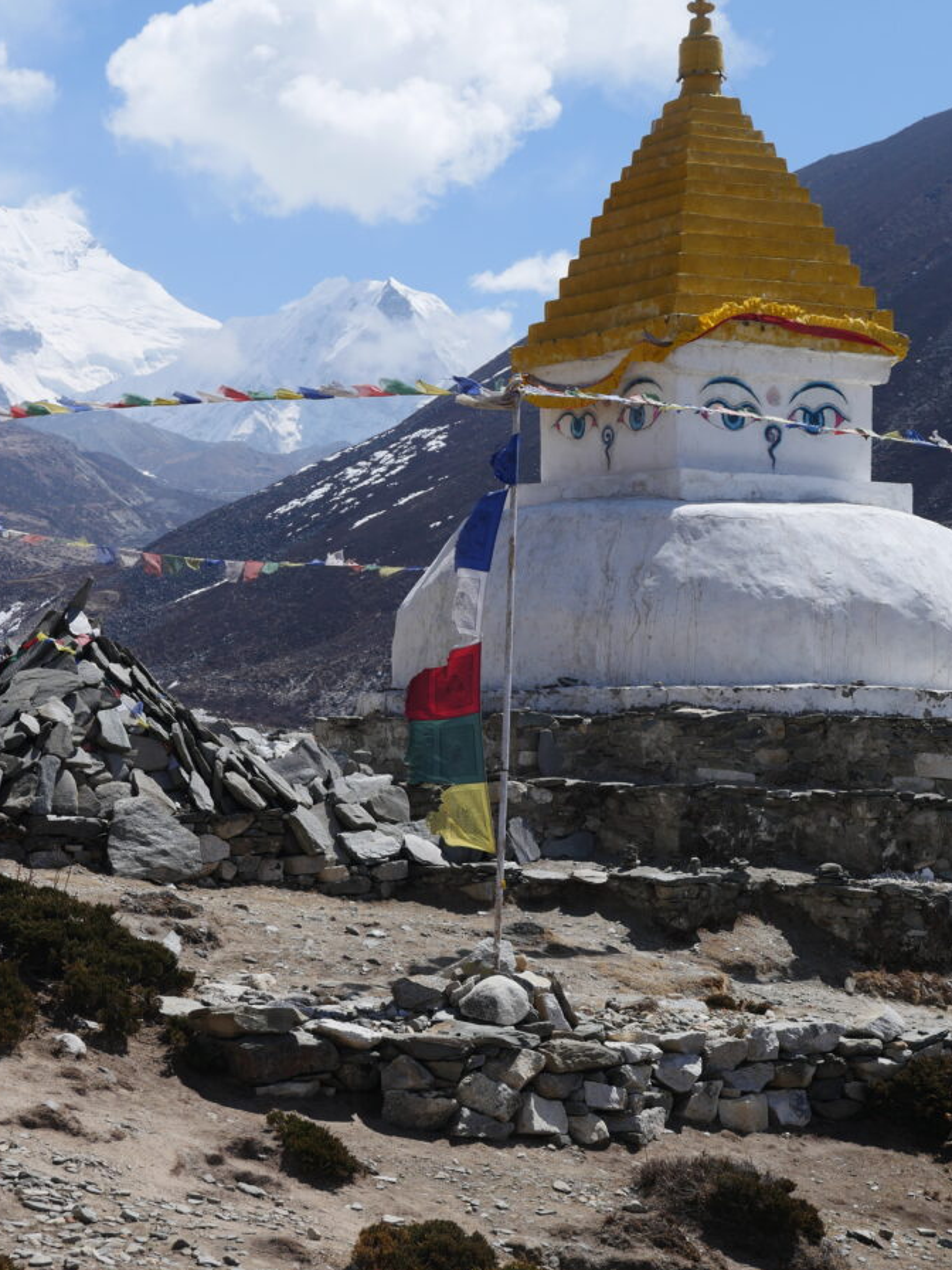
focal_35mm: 80
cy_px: 577
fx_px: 2934
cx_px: 506
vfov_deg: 24.4
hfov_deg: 18.4
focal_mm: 35
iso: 200
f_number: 5
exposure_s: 1/500
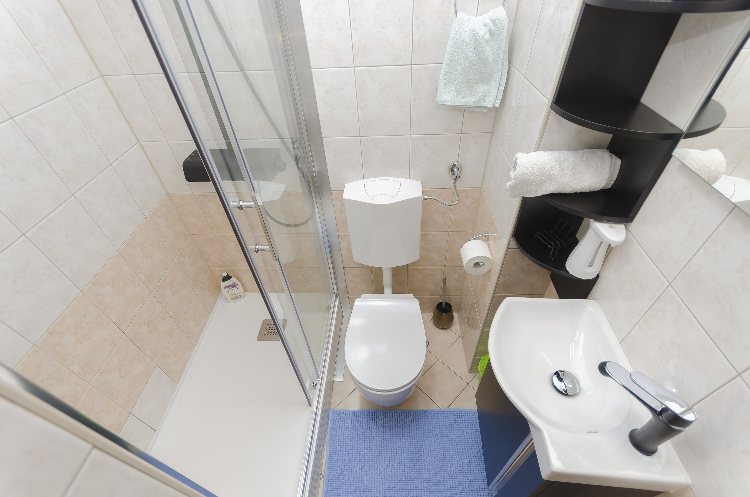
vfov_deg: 77.1
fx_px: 312
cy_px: 248
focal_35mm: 15
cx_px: 375
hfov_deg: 100.5
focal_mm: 10
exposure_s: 1/60
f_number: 4
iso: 400
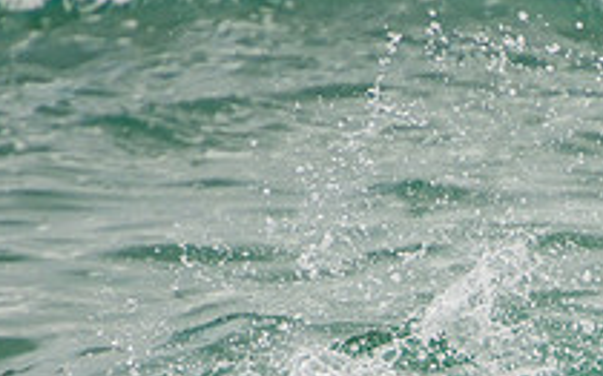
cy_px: 501
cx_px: 770
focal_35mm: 1691
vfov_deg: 0.8
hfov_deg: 1.2
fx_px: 27775
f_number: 5.6
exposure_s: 1/1250
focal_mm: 400
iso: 250
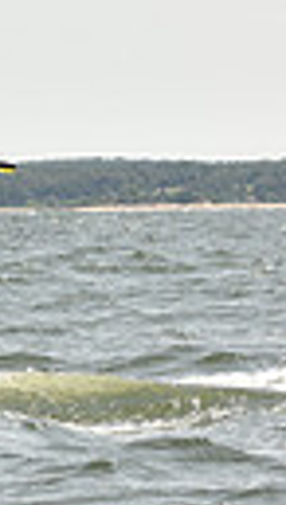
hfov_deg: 3.5
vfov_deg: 6.5
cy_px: 159
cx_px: -842
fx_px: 4429
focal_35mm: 330
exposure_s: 1/800
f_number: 6.3
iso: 250
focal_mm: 70
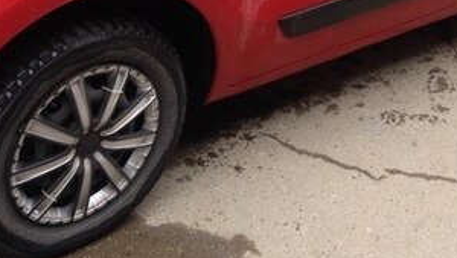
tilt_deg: -21.1
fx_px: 958
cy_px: -91
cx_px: 274
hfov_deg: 26.8
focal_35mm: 79
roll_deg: -8.1
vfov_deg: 14.6
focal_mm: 4.12
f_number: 2.4
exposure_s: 1/40
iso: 50
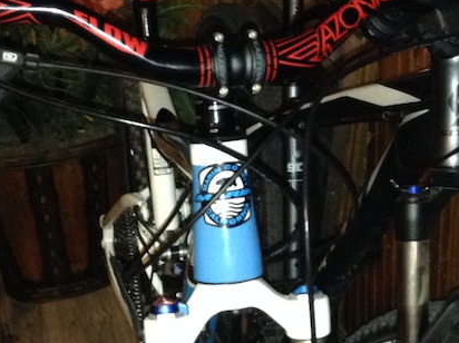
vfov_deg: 17.7
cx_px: 203
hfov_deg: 23.9
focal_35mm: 82
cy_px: 308
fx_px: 1086
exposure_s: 1/16
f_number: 2.4
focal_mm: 3.3
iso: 250
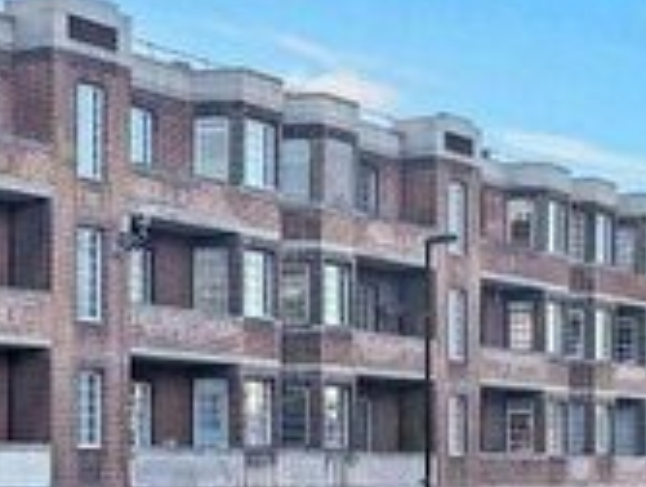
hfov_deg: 17.0
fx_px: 1870
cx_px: -420
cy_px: 466
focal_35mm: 100
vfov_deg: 14.6
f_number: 1.9
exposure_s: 1/262
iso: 17
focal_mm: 6.8
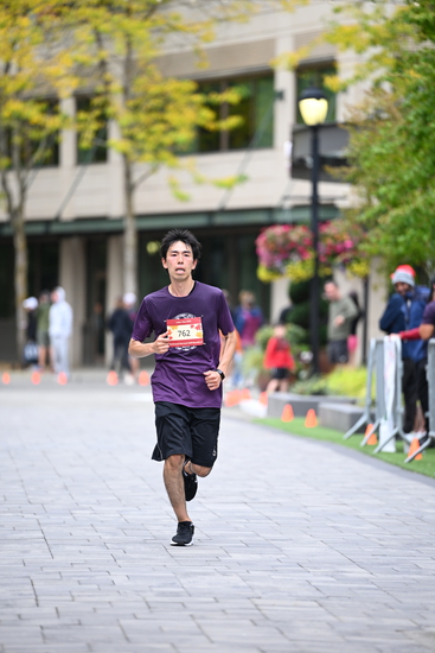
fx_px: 3622
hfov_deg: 6.9
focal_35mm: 200
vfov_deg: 10.3
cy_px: 326
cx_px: 218
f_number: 2.8
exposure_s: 1/2000
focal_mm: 200
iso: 1000
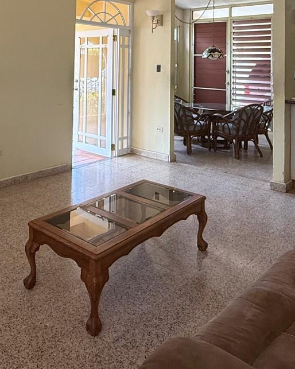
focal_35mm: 34
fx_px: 371
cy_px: 50
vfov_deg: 48.3
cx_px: 114
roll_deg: -1.6
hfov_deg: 43.1
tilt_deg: +2.7
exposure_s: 1/99
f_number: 2.2
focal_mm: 2.22
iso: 250
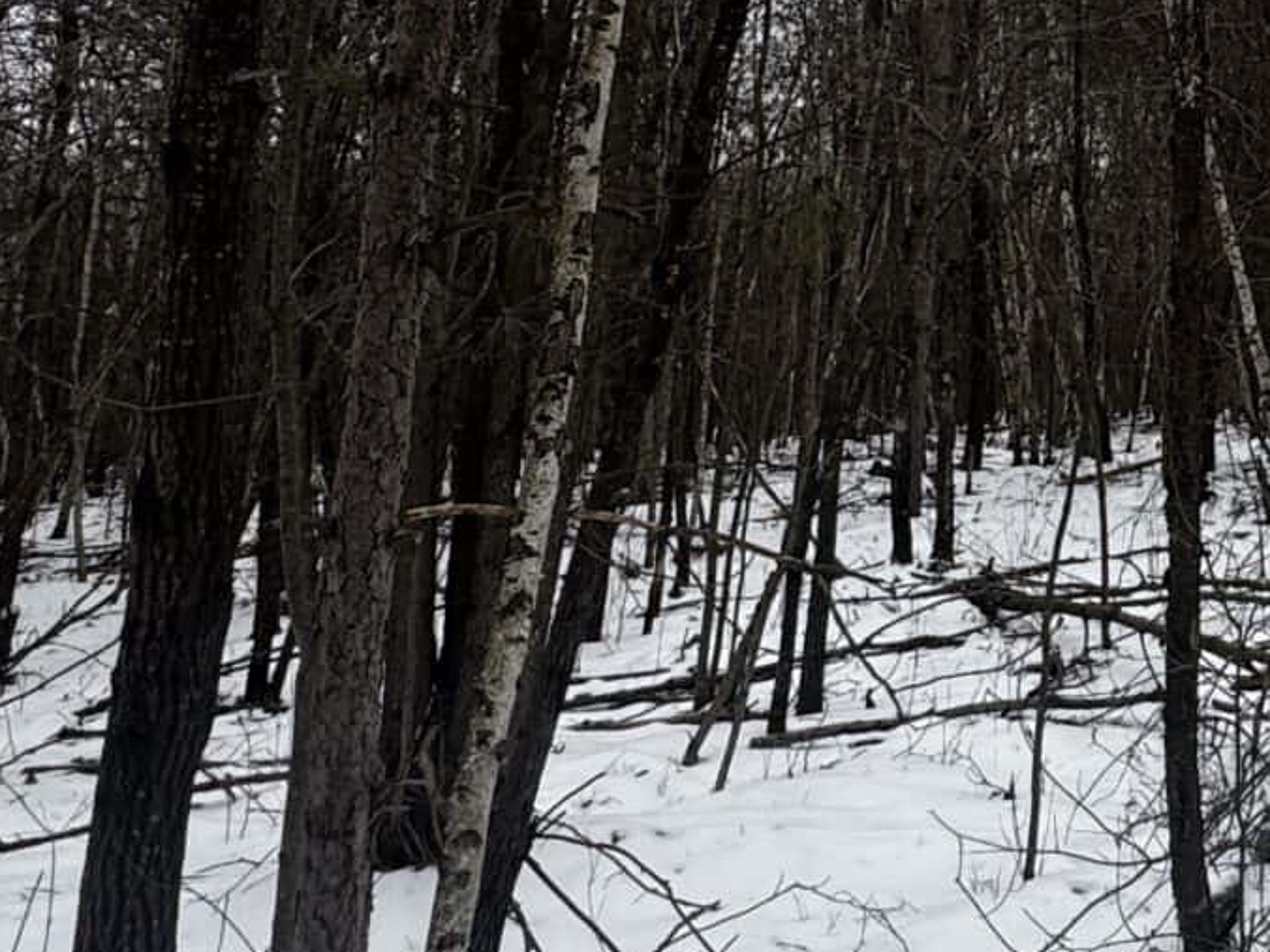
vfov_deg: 25.9
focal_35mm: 53
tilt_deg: +11.4
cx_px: 1362
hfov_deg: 32.3
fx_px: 1944
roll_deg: +2.2
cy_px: -41
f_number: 2.2
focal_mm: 2.22
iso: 40
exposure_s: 1/155
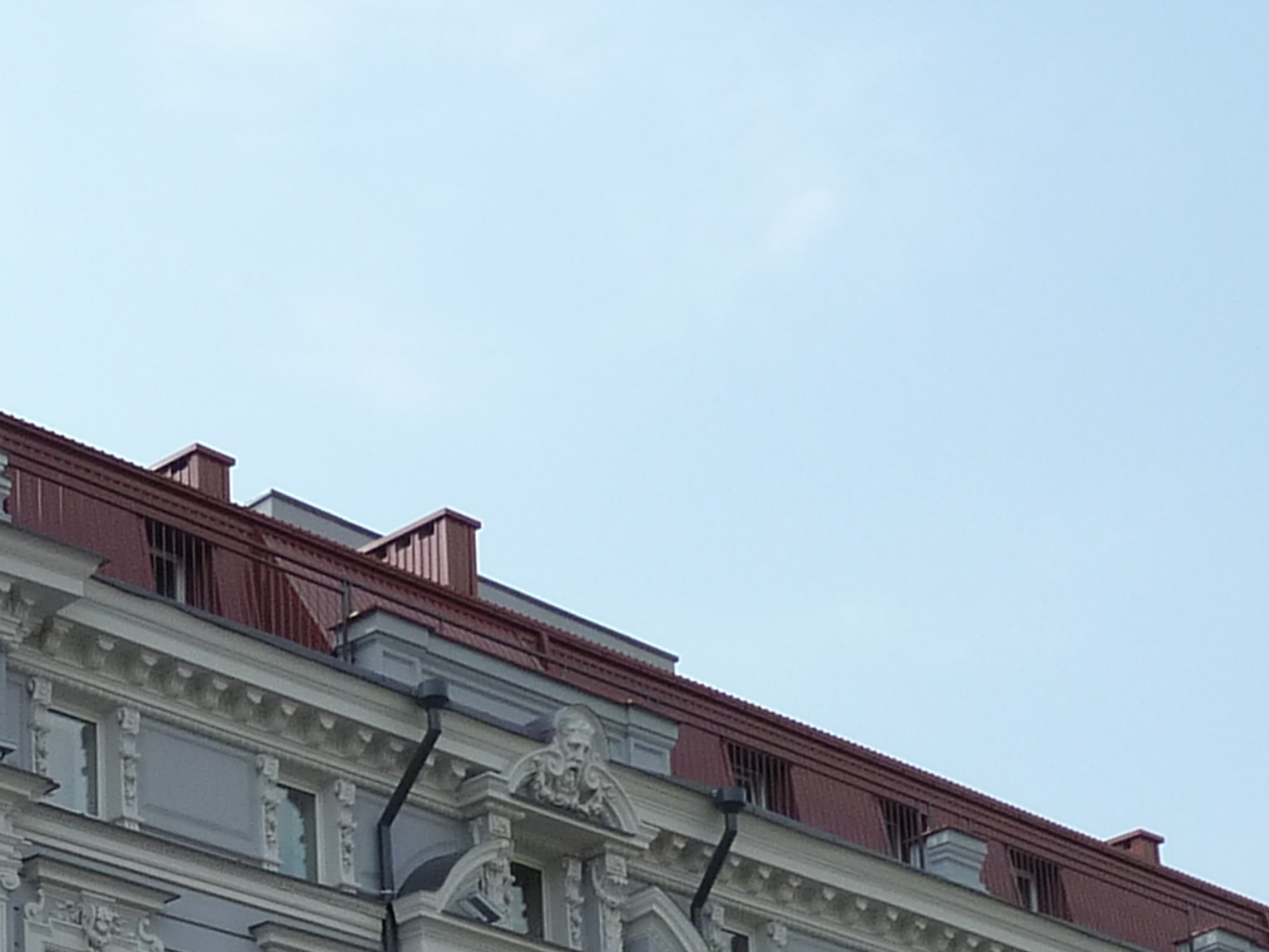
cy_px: 1438
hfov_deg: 21.4
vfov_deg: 15.2
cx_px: 162
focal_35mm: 90
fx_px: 3300
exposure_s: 1/500
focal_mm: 4.1
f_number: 4.5
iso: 125
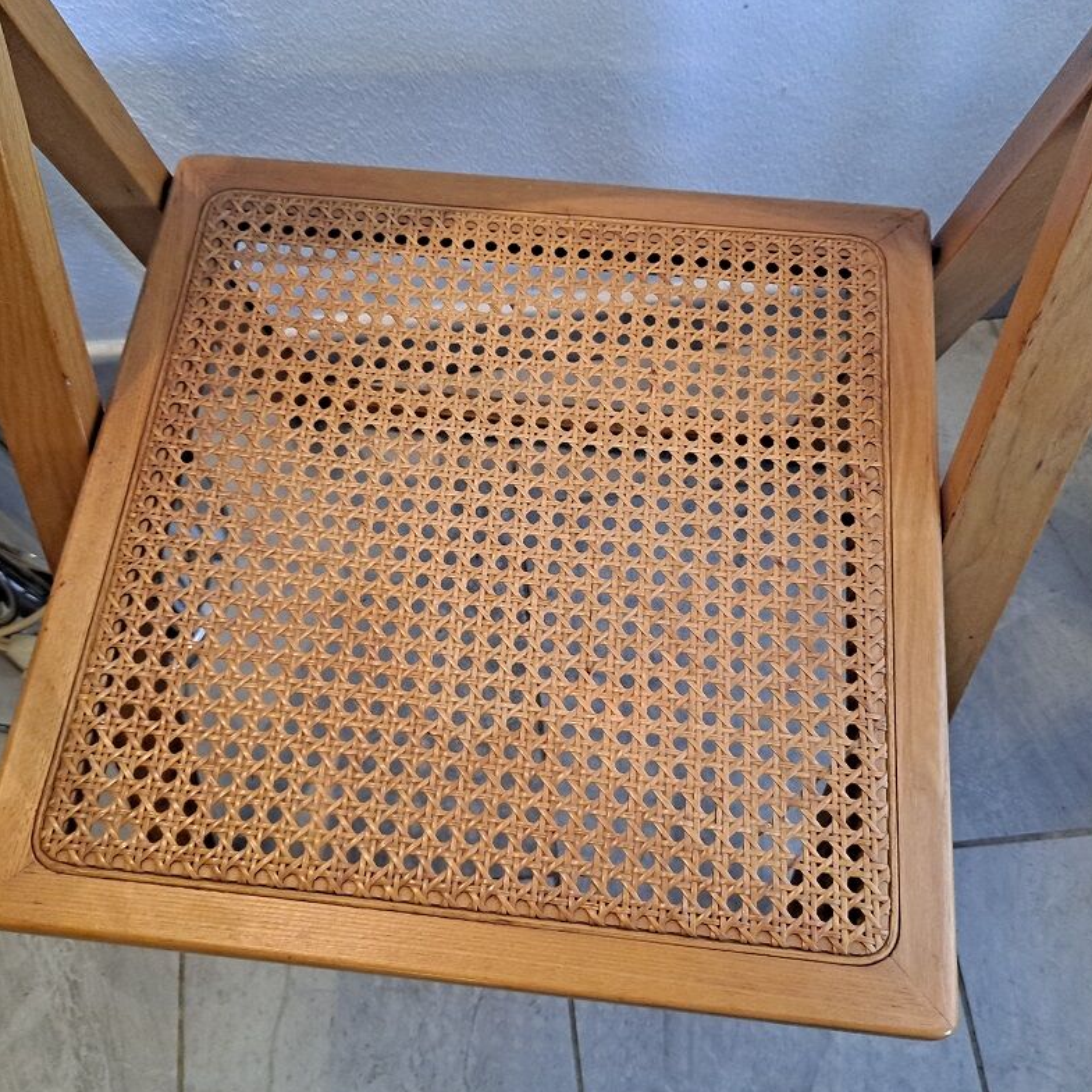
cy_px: 551
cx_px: 516
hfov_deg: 54.0
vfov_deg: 54.0
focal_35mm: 30
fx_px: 1071
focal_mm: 4.6
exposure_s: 1/25
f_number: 2
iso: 320
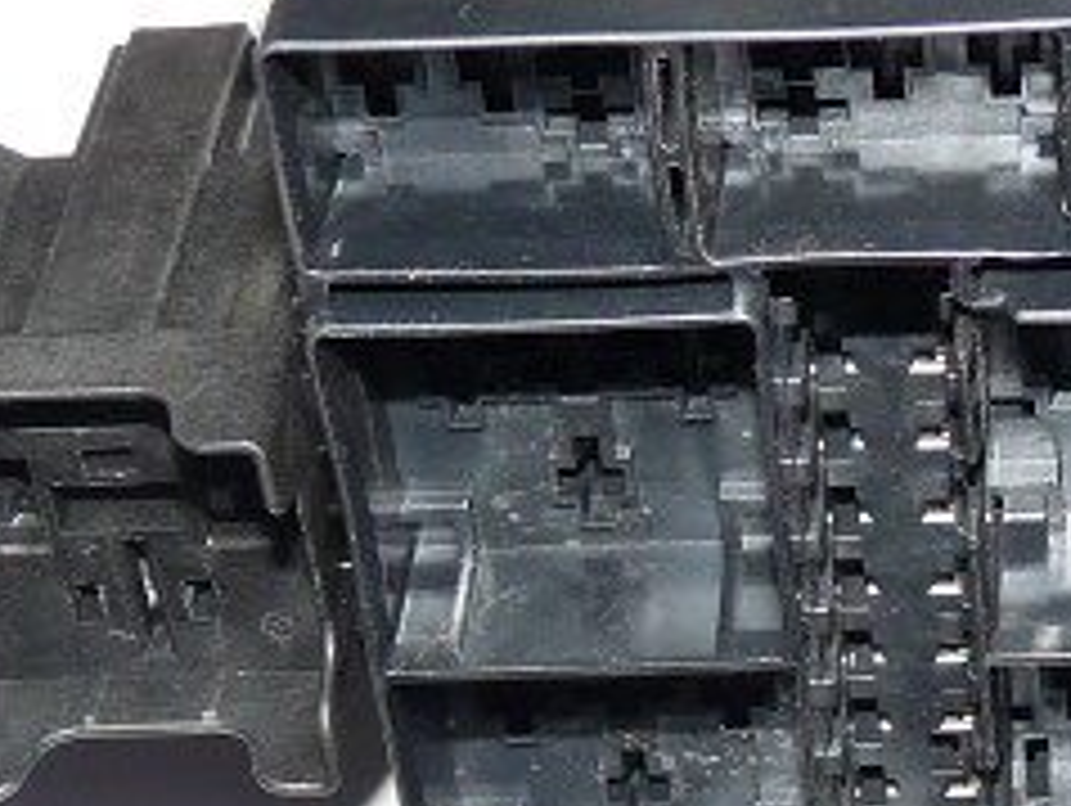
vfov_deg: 12.2
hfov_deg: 15.8
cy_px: 576
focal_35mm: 121
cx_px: 1174
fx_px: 3747
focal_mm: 4.8
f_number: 2.8
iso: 100
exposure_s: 1/30
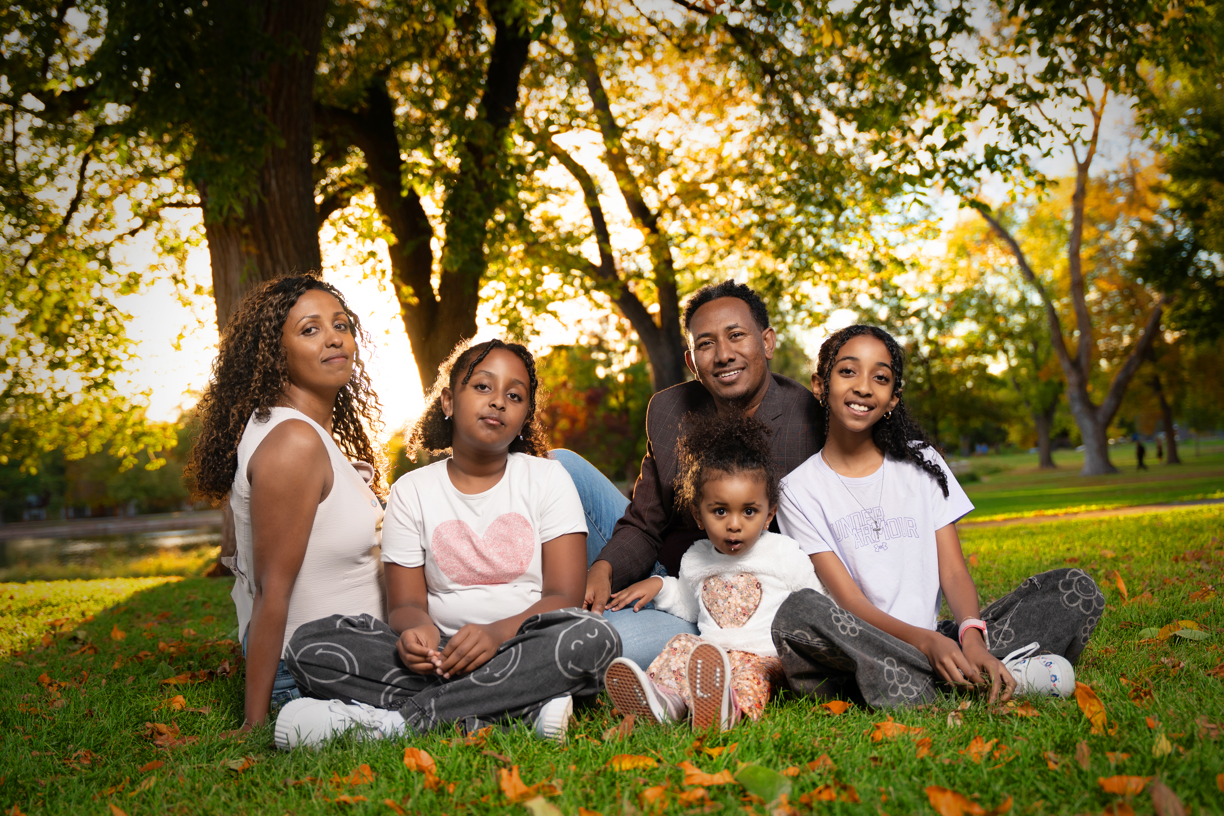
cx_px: 612
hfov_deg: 53.5
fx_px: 1214
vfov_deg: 37.2
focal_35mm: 36
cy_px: 408
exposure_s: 1/400
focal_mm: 35.7
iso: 200
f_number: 2.8
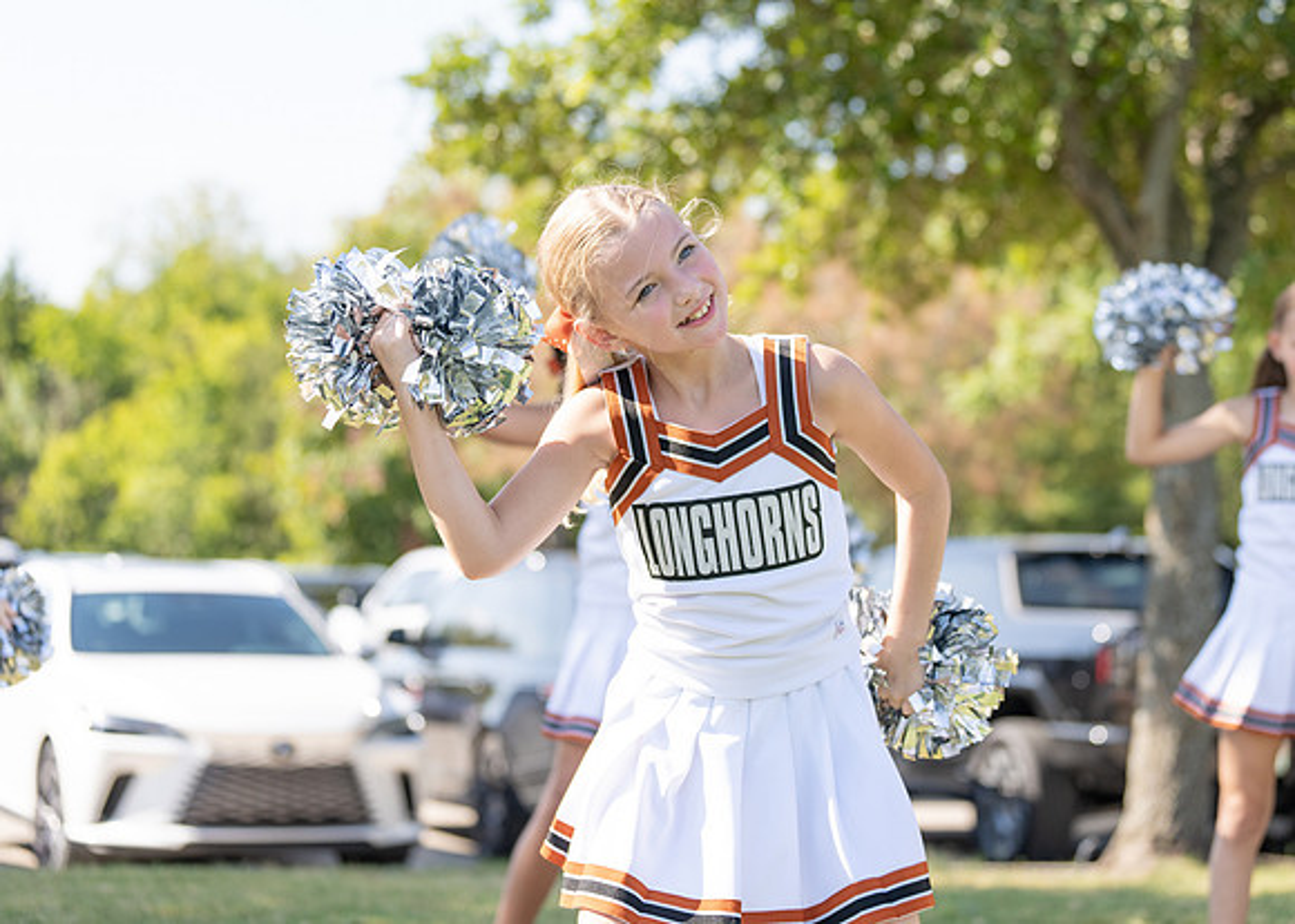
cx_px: 701
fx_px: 3212
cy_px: 379
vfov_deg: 16.4
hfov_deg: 22.8
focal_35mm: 87
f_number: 2.8
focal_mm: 70
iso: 160
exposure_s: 1/1000
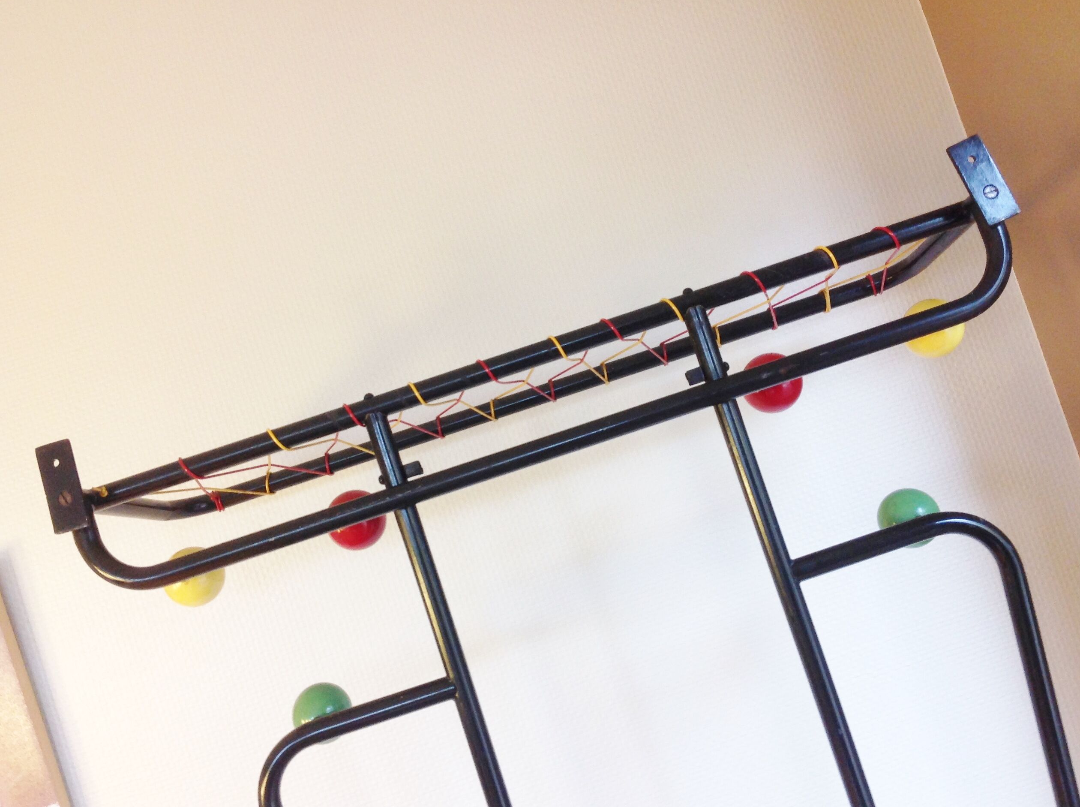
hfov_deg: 51.4
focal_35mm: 36
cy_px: 412
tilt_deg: +2.2
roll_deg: +18.8
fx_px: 1121
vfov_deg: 39.6
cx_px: 535
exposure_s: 1/17
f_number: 2.4
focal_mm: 4.28
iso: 80
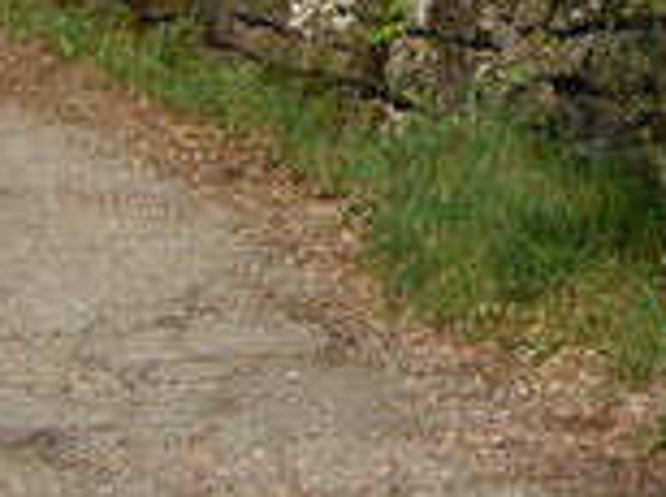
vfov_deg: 11.0
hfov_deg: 14.9
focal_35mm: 125
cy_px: -393
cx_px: 925
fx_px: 2401
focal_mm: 5.4
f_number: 7
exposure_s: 1/250
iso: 100
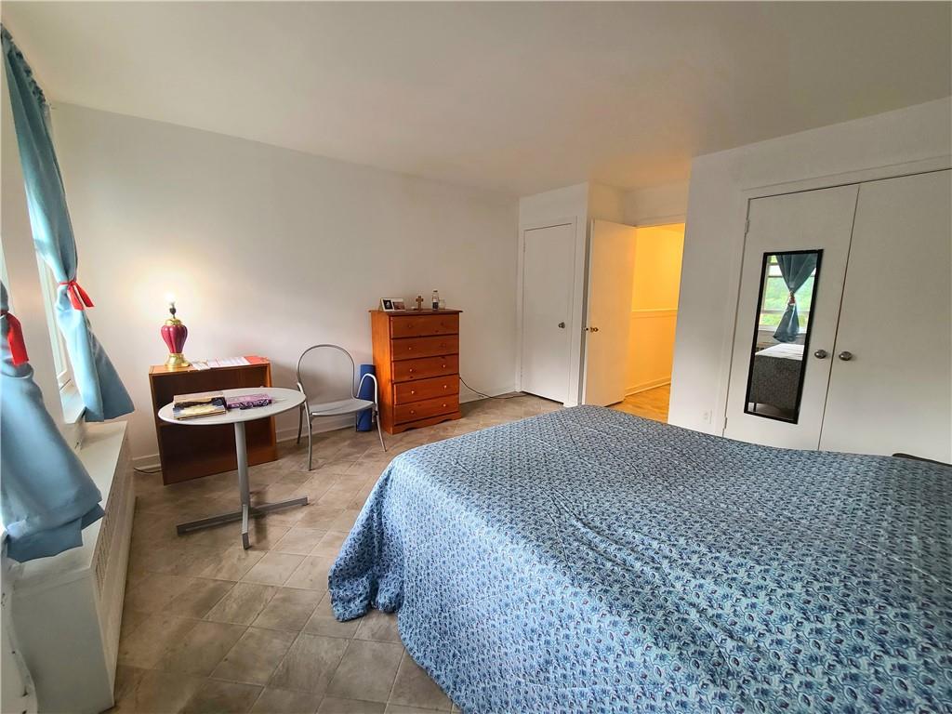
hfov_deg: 106.2
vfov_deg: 89.9
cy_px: 357
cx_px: 476
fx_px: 358
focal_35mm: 13
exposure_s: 1/60.2
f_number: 2.2
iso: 250
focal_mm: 2.2
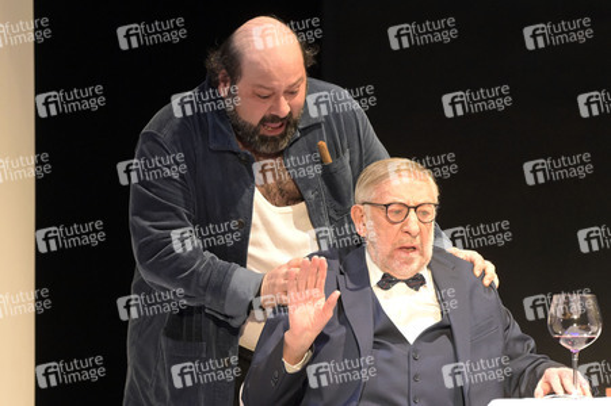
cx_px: 306
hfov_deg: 6.4
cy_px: 203
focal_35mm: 320
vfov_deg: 4.3
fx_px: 5427
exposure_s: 1/320
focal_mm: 320
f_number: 5.6
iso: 12800
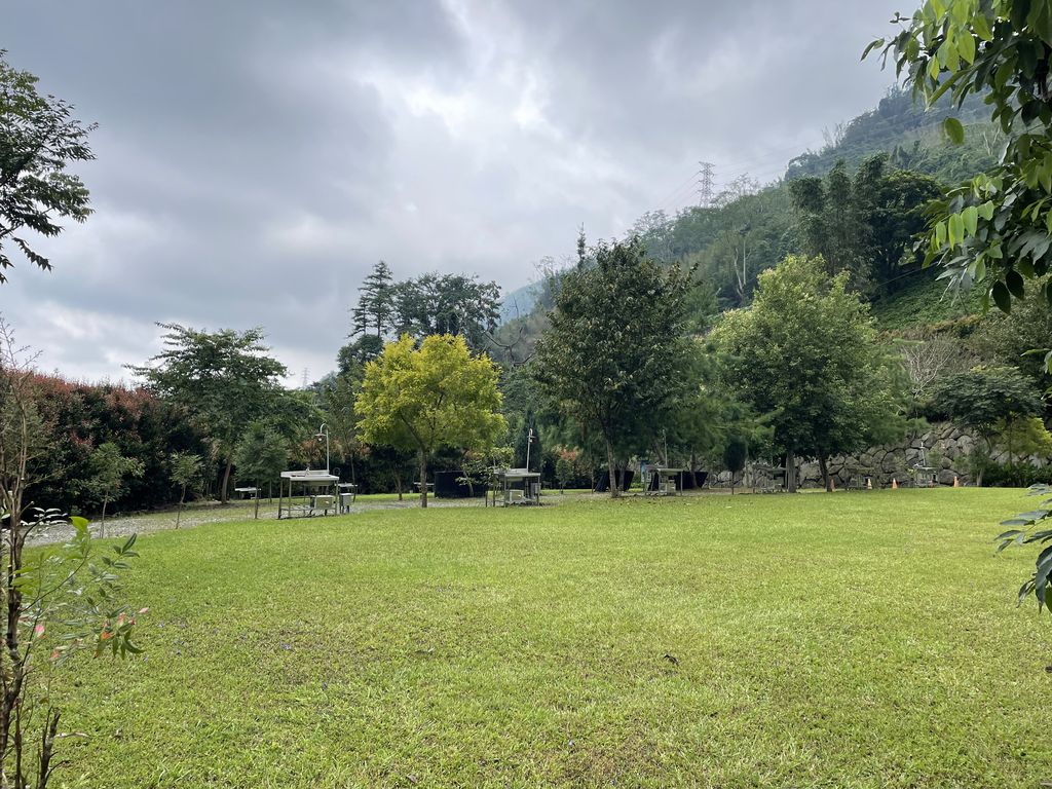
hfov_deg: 67.3
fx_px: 790
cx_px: 526
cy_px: 394
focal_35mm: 26
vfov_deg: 53.1
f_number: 1.6
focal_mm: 4.2
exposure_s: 1/1052
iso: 32
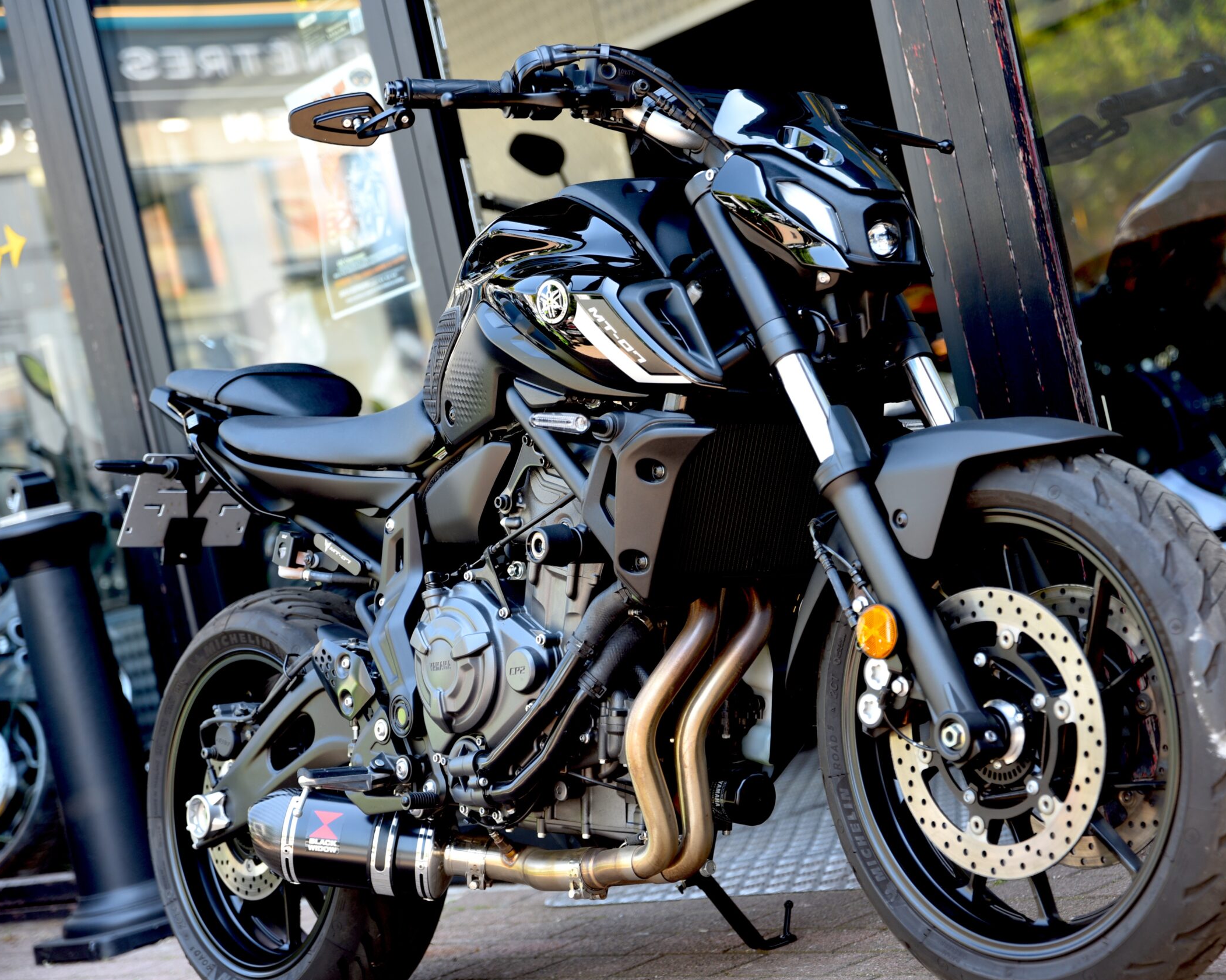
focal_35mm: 80
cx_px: 608
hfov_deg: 23.9
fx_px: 2903
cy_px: 489
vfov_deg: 19.2
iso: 100
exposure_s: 1/60
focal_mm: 70
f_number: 3.2
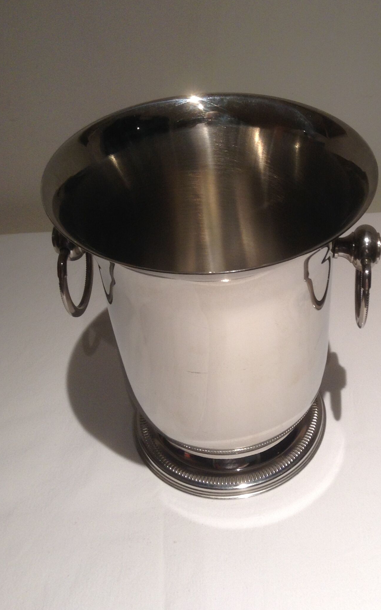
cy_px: 293
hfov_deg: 29.0
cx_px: 261
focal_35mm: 44
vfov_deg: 45.3
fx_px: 731
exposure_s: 1/24
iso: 40
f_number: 2.4
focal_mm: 3.3
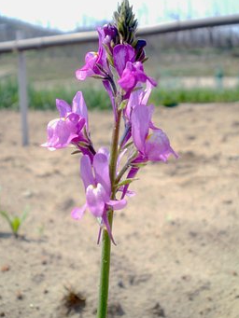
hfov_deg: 28.6
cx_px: 116
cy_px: 121
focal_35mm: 51
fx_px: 469
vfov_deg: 37.3
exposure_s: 1/500
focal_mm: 5.58
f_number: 2.8
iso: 64
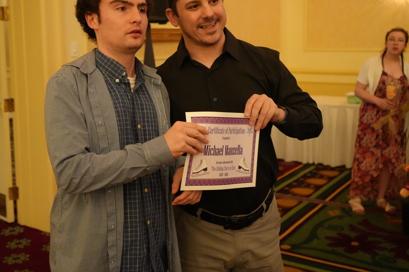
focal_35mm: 44
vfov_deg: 30.4
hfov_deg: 44.4
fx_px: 500
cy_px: 102
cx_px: 182
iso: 10000
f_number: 4
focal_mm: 34
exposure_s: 1/160
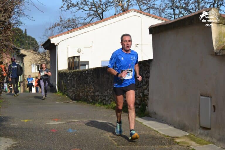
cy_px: 75
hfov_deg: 20.6
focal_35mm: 99
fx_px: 619
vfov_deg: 13.8
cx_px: 112
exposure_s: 1/1600
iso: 400
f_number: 6.3
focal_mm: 66
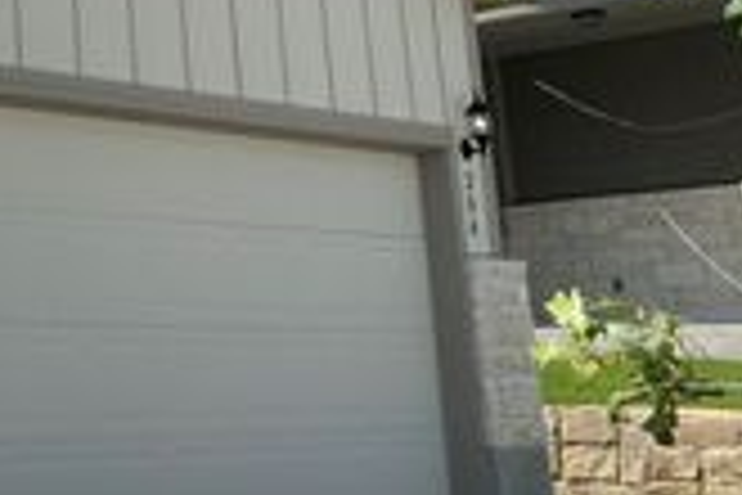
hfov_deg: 21.1
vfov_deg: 16.3
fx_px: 1690
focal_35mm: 82
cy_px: -11
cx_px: -355
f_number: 1.8
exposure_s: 1/3846
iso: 32
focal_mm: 4.25
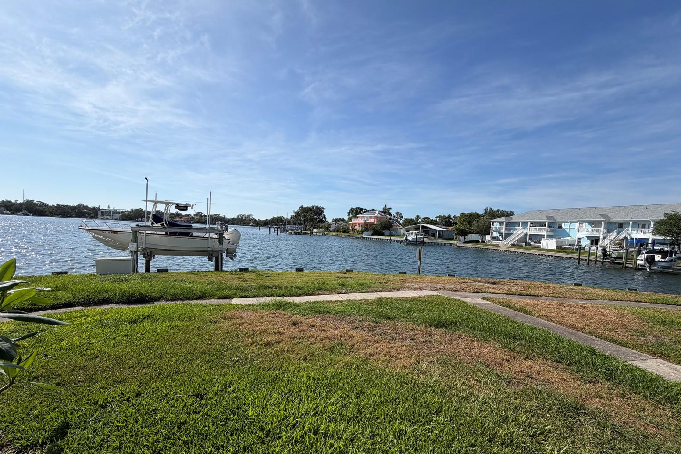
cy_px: 247
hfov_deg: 100.4
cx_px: 346
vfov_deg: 77.1
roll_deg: -2.7
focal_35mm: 15
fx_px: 284
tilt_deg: -4.5
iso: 20
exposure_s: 1/1235
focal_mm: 2.22
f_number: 2.2
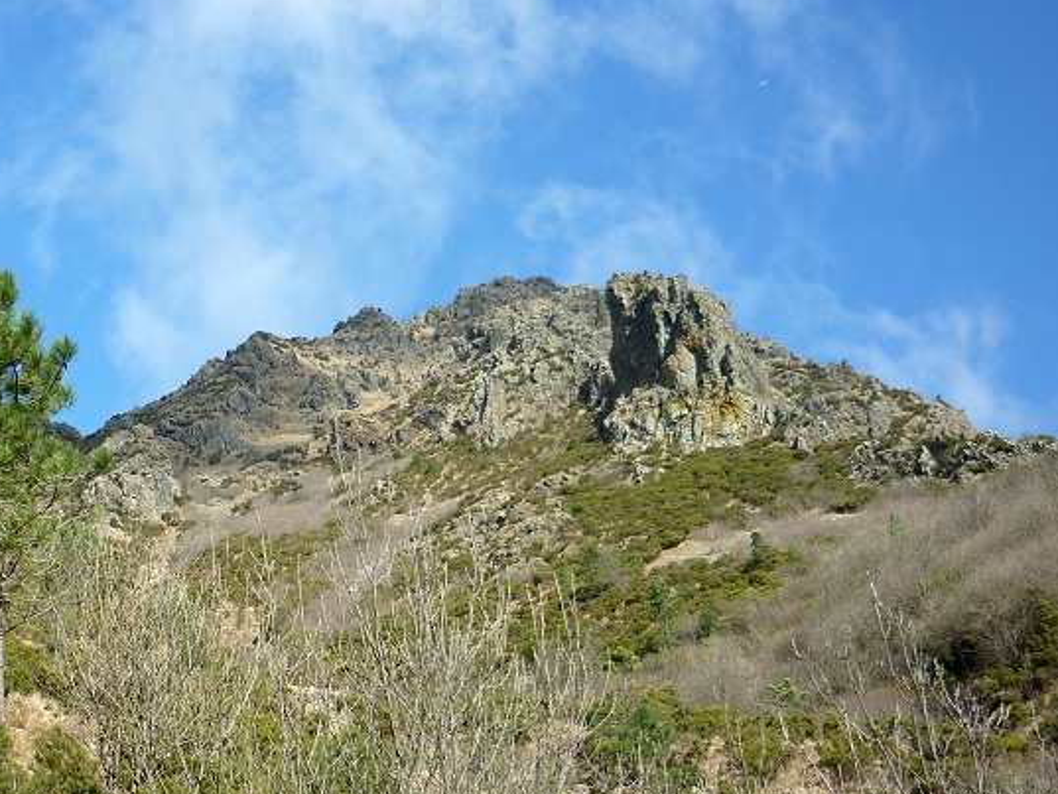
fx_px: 2048
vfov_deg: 21.9
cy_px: 465
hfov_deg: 28.8
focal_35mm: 67
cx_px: 347
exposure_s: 1/640
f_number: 3.1
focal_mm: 7.4
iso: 80
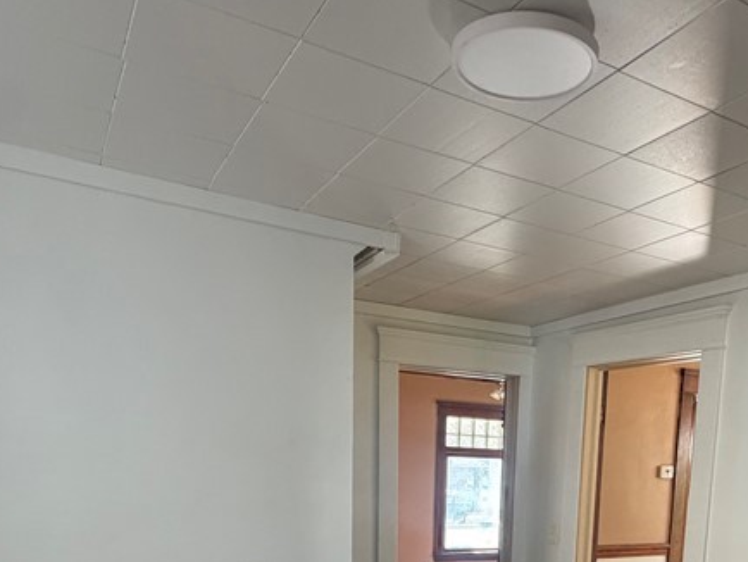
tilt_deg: -11.7
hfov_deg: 54.5
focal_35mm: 33
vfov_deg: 37.0
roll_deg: -1.5
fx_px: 713
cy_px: 600
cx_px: 484
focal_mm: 2.22
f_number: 2.2
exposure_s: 1/121
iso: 250
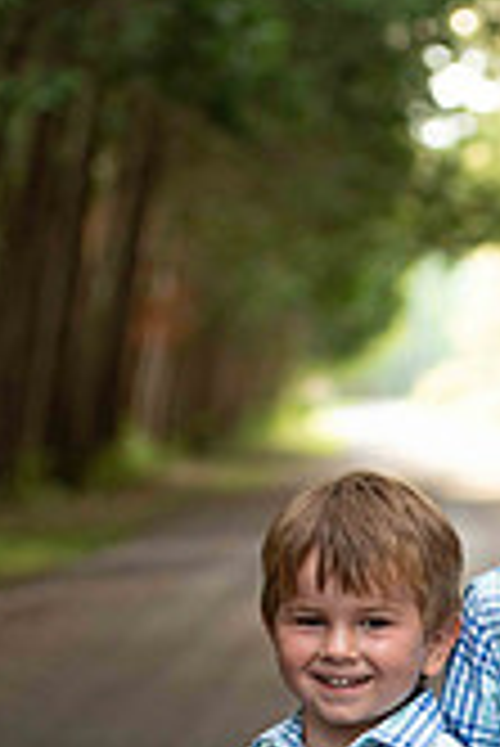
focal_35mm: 190
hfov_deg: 7.2
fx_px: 3950
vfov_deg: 10.7
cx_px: 577
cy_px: 806
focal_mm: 70
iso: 500
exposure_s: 1/200
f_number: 2.8
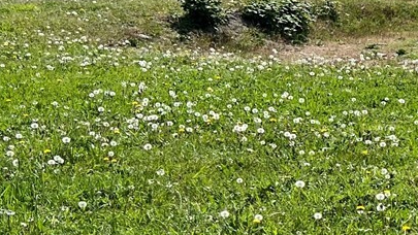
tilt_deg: -11.9
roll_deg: -0.9
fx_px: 1242
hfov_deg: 17.1
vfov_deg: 10.8
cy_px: 163
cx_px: 642
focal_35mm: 112
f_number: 1.5
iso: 50
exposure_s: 1/4630
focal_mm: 5.7
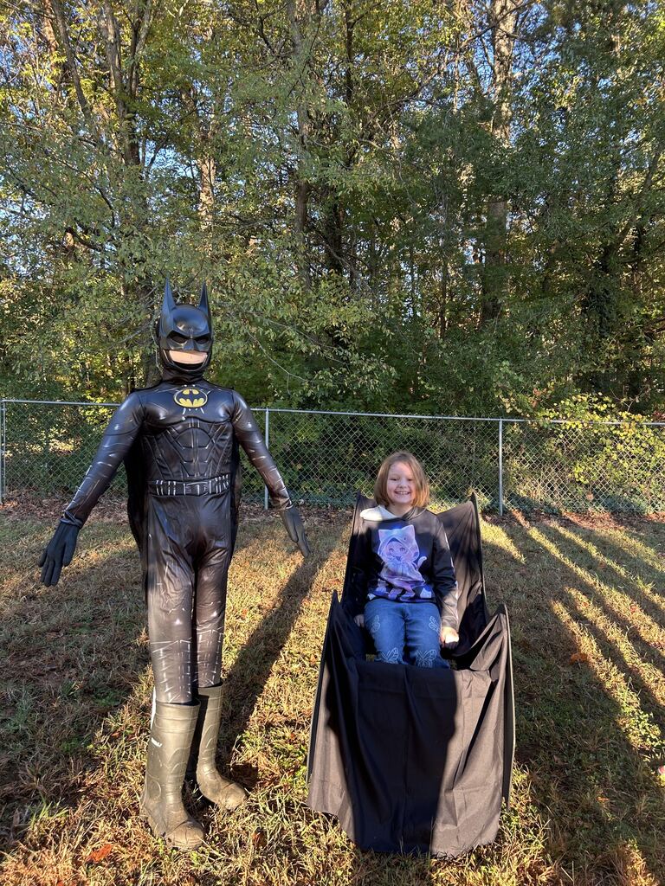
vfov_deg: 67.3
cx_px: 332
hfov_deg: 53.1
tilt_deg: -1.5
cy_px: 443
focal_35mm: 26
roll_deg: +0.2
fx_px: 666
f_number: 1.5
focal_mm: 5.7
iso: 32
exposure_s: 1/121
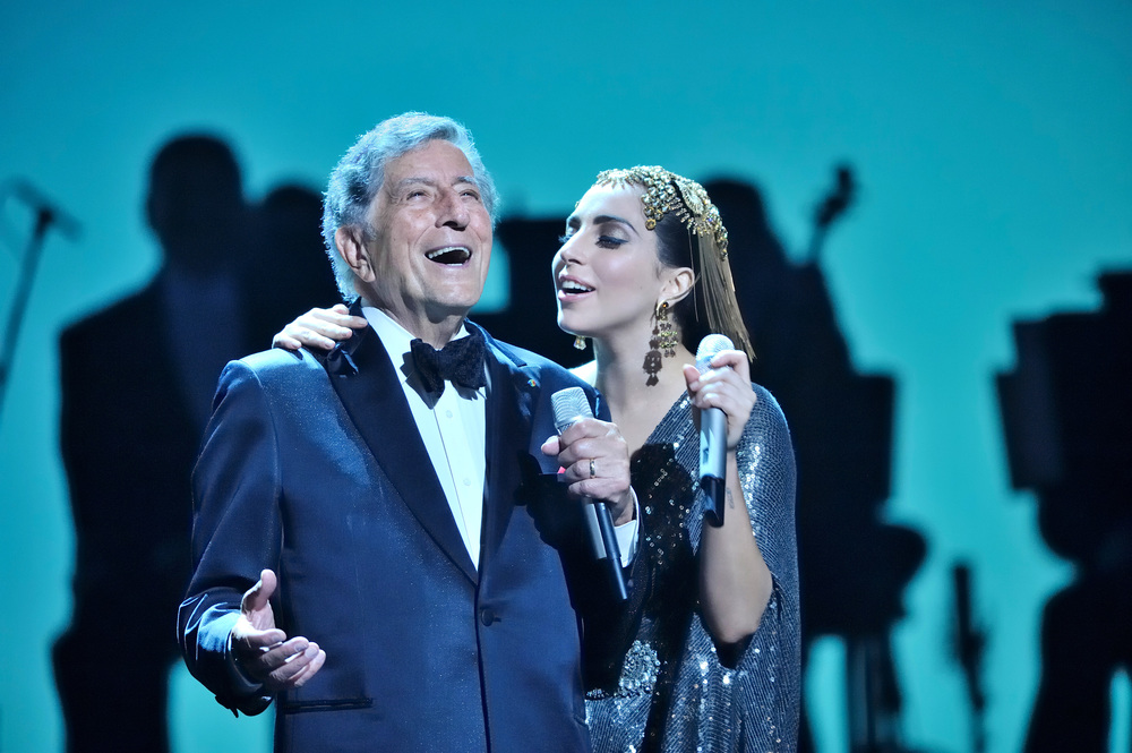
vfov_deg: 3.3
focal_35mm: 420
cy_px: 376
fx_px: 13195
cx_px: 566
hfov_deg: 4.9
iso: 1600
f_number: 4
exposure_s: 1/320
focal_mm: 420
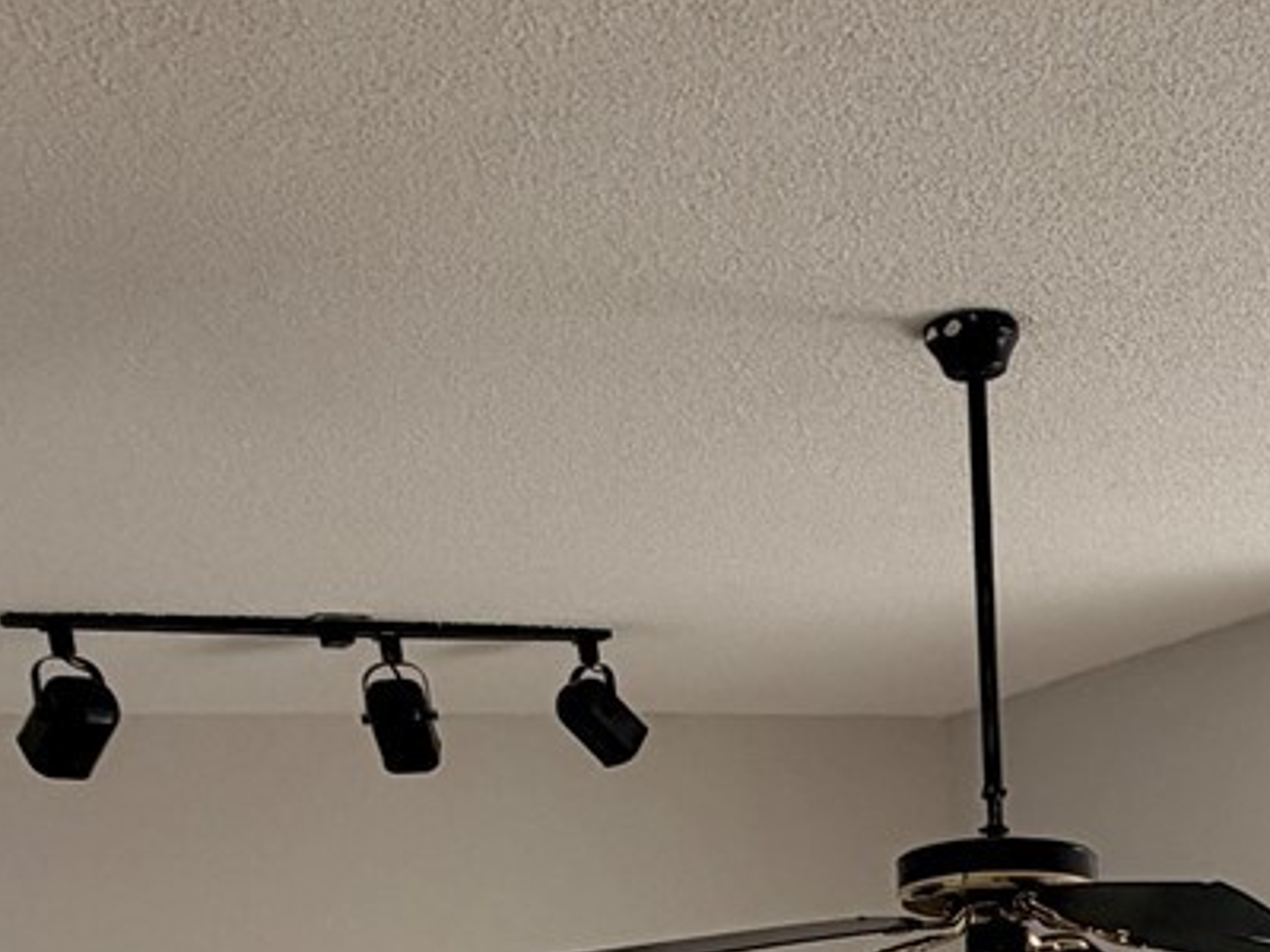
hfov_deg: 32.5
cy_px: 1311
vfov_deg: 22.6
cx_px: 1165
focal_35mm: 56
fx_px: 2055
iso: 50
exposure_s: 1/158
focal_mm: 2.22
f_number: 2.2
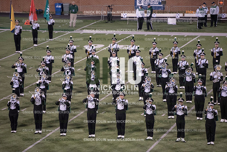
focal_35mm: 200
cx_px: 114
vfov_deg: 6.9
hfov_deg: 10.3
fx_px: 1261
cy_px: 76
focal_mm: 200
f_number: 3.2
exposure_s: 1/1250
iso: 5000
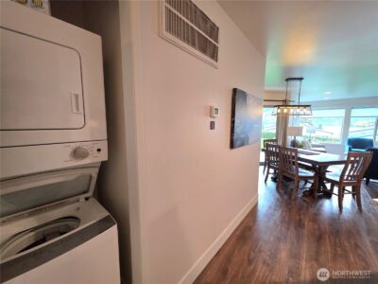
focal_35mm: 13
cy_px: 142
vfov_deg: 89.9
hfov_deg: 106.2
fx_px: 142
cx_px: 189
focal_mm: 2.2
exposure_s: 1/120
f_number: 1.9
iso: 320
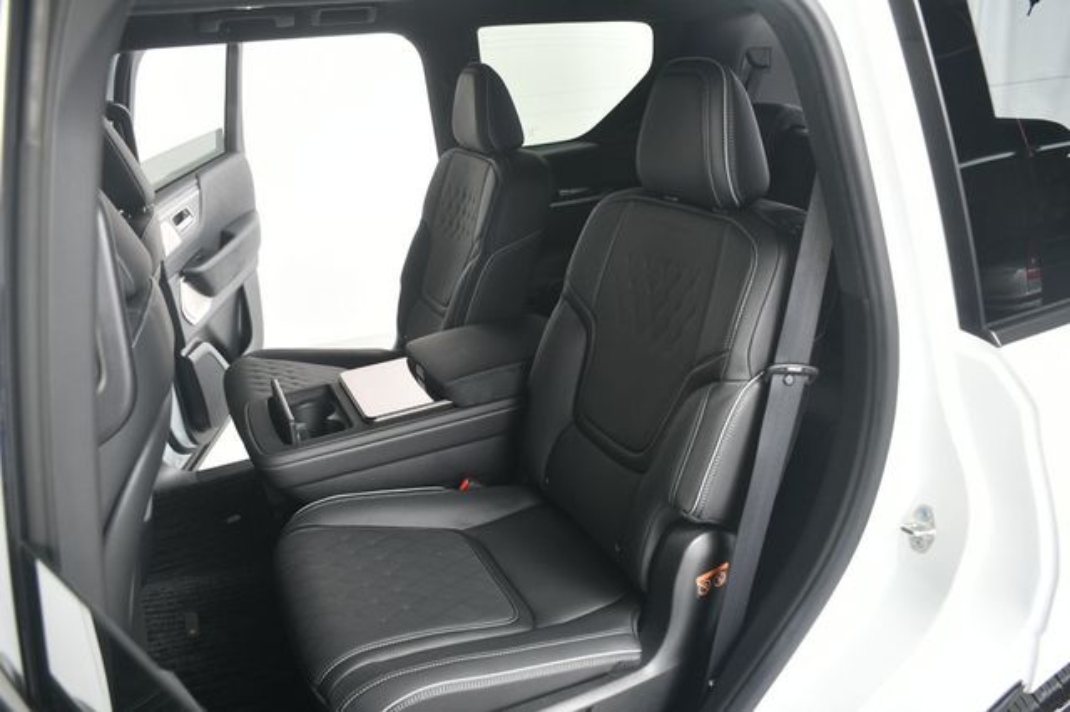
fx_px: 802
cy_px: 356
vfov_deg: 47.9
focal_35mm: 27
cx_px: 535
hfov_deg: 67.4
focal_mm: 18
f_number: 4
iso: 100
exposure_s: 1/160
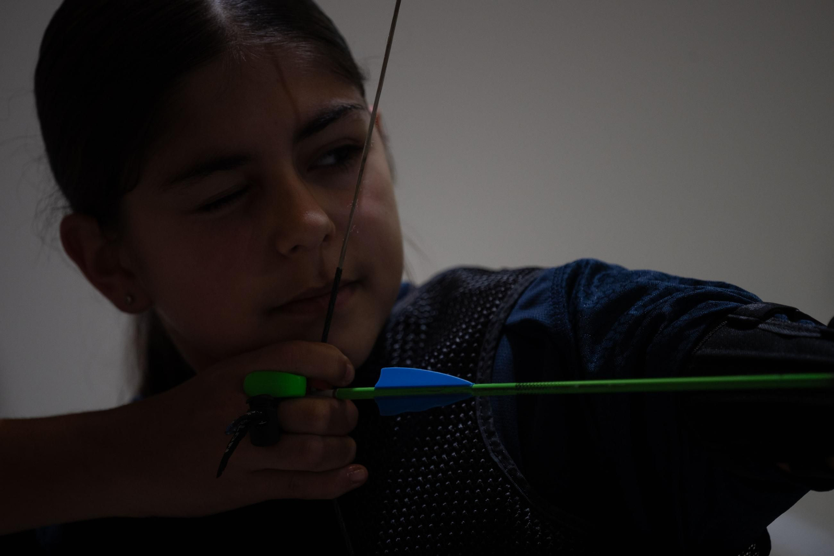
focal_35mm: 300
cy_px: 278
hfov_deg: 6.9
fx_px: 6948
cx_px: 417
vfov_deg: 4.6
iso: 1000
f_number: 4
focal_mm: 300
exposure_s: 1/250
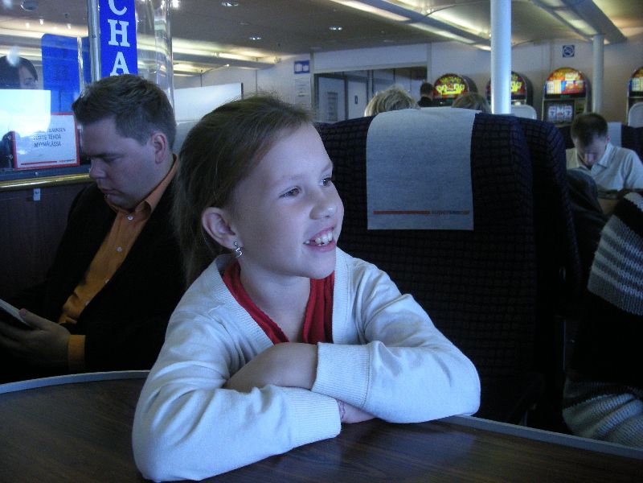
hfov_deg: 52.6
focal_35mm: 35
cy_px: 242
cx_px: 322
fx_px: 650
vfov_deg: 40.7
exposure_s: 1/60
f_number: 2.8
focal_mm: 5.7
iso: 233
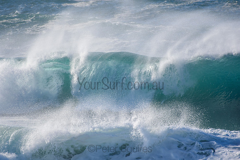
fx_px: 5001
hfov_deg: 2.7
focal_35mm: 750
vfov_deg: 1.8
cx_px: 120
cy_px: 80
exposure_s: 1/2000
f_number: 5.6
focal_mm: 500
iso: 320
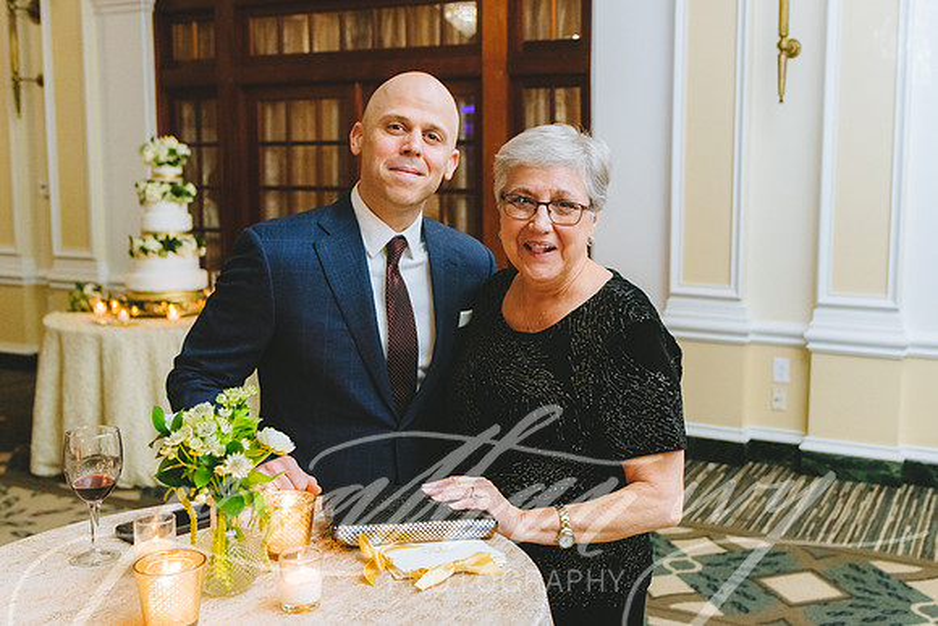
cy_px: 280
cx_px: 525
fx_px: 1022
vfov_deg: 34.0
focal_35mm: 39
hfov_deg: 49.2
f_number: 4
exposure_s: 1/125
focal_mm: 35
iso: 3200
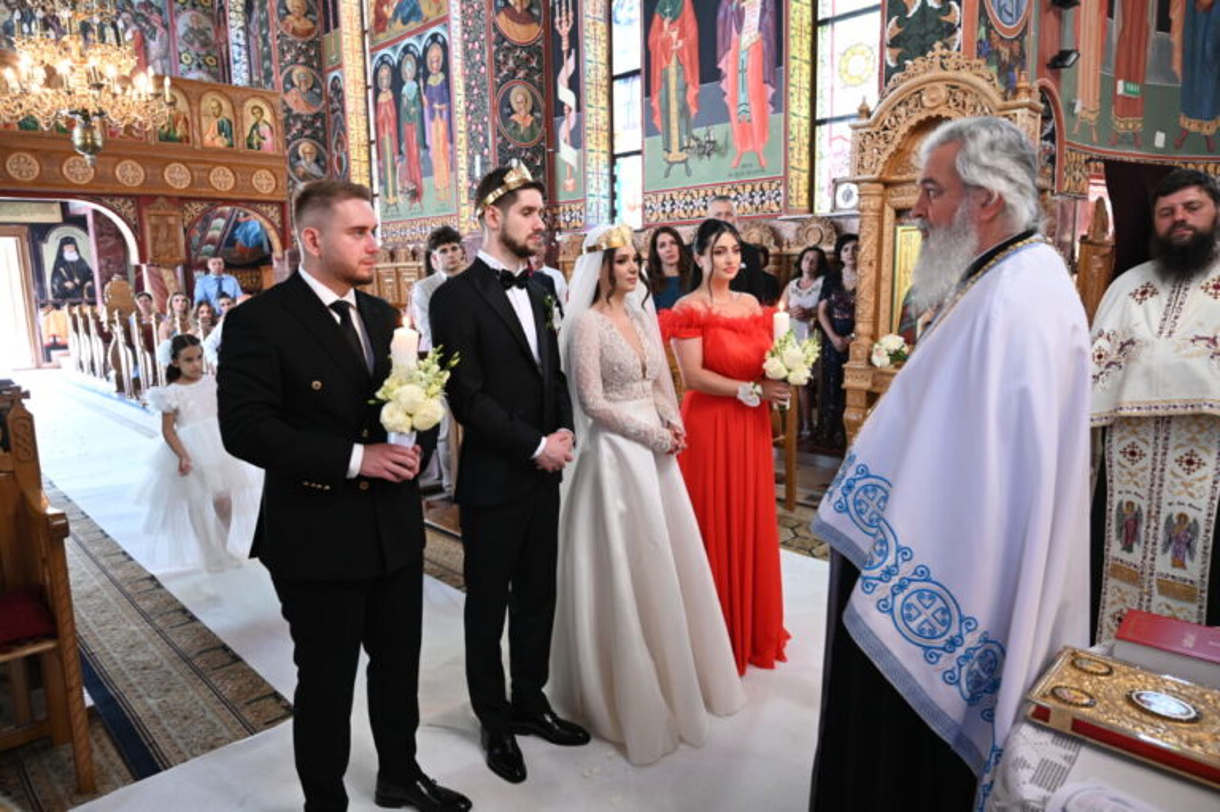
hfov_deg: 73.8
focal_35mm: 24
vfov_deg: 53.1
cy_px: 406
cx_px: 610
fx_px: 813
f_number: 4
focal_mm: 24
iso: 2500
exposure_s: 1/50
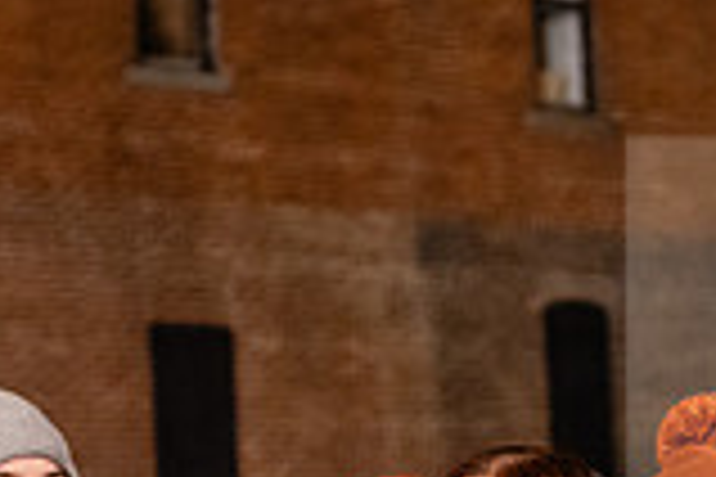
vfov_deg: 7.7
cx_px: 491
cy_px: 682
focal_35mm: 175
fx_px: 3480
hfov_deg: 11.7
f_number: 3.2
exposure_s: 1/250
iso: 2500
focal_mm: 48
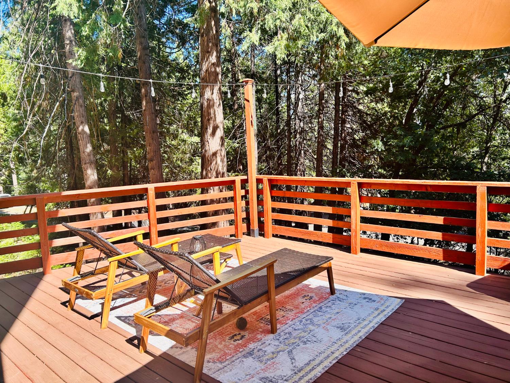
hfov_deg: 67.3
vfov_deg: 53.1
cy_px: 192
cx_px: 255
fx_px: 383
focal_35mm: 26
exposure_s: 1/846
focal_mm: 5.7
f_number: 1.5
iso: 50
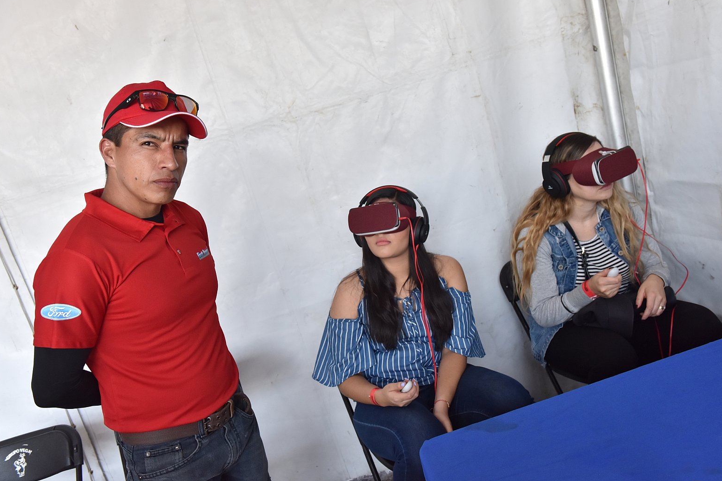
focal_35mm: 33
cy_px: 234
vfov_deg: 40.0
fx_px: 662
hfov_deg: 57.2
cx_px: 367
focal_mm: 32
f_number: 4.5
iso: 1000
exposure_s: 1/1000
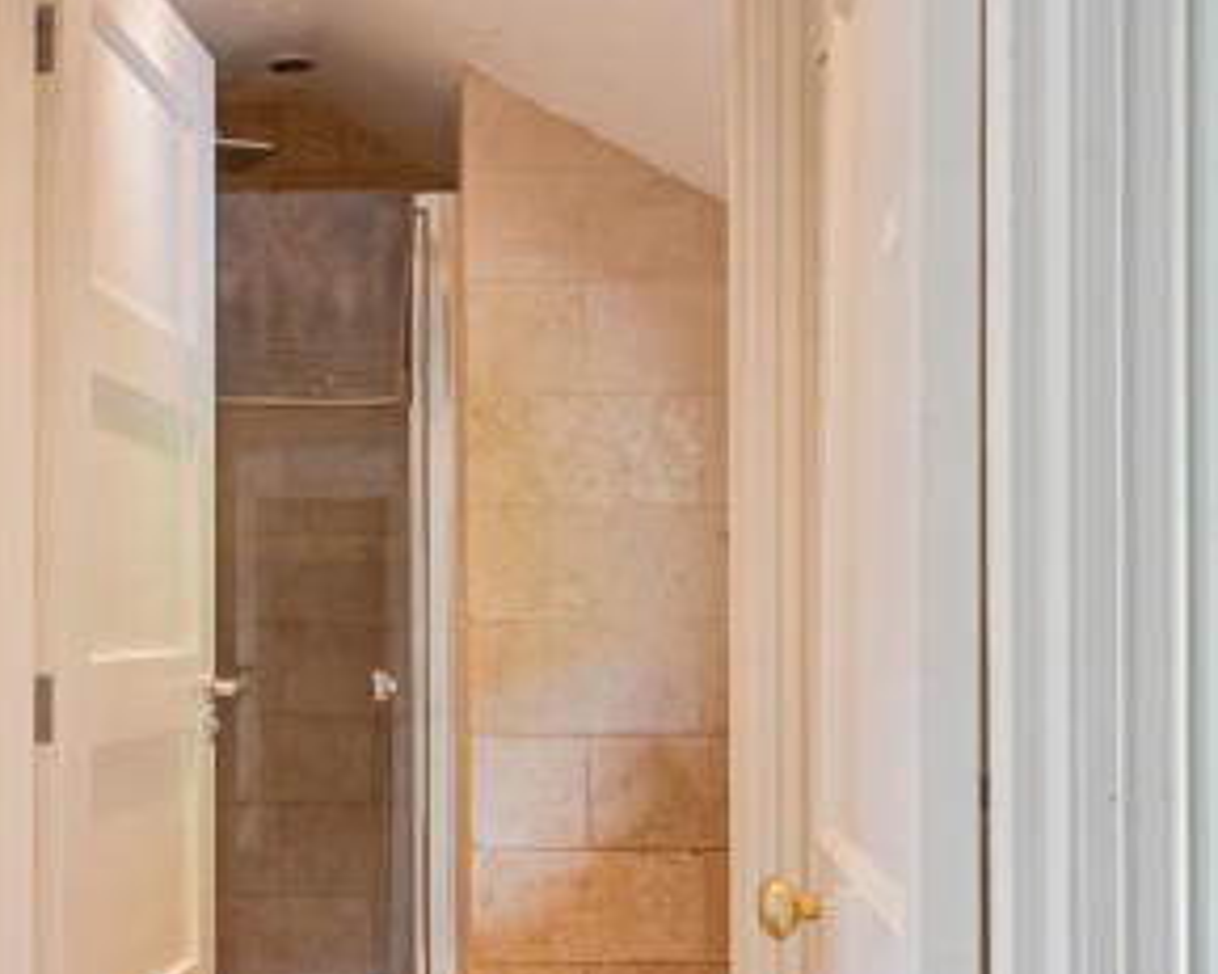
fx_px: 1838
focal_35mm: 51
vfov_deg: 29.3
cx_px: 196
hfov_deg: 35.2
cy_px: 710
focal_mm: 24
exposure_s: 1
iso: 100
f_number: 14
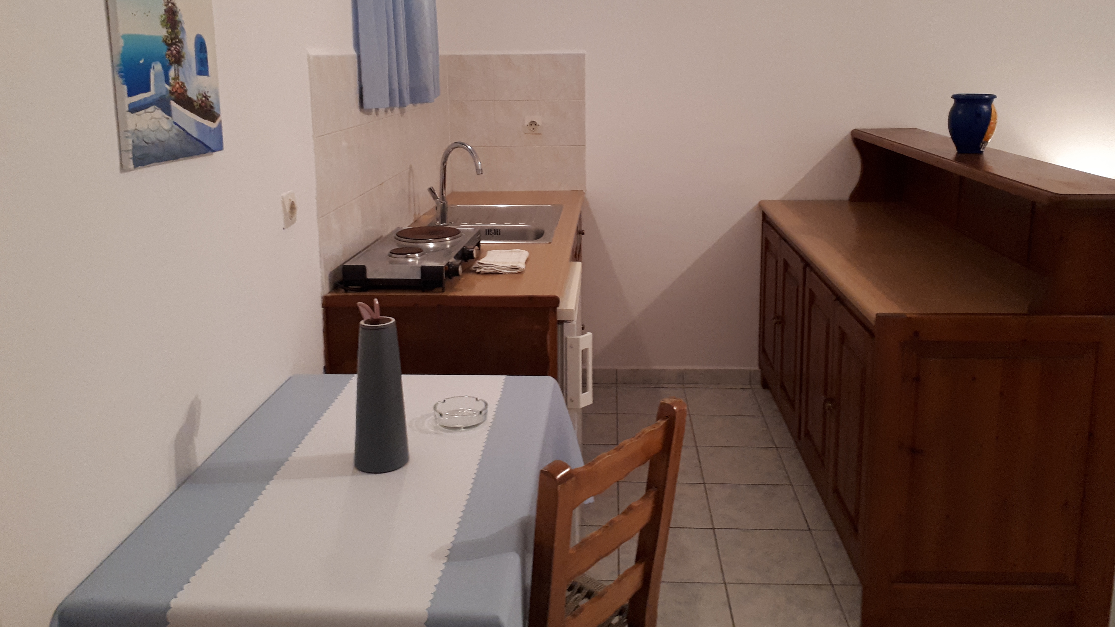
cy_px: 225
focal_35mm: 30
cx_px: 560
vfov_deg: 38.6
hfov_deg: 64.3
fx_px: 887
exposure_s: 1/17
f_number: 1.9
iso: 250
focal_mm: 3.6
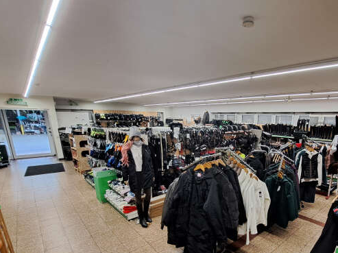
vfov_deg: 66.3
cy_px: 173
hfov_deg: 81.6
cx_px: 228
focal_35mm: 19
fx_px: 185
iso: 125
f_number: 2.2
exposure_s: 1/50
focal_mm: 1.74
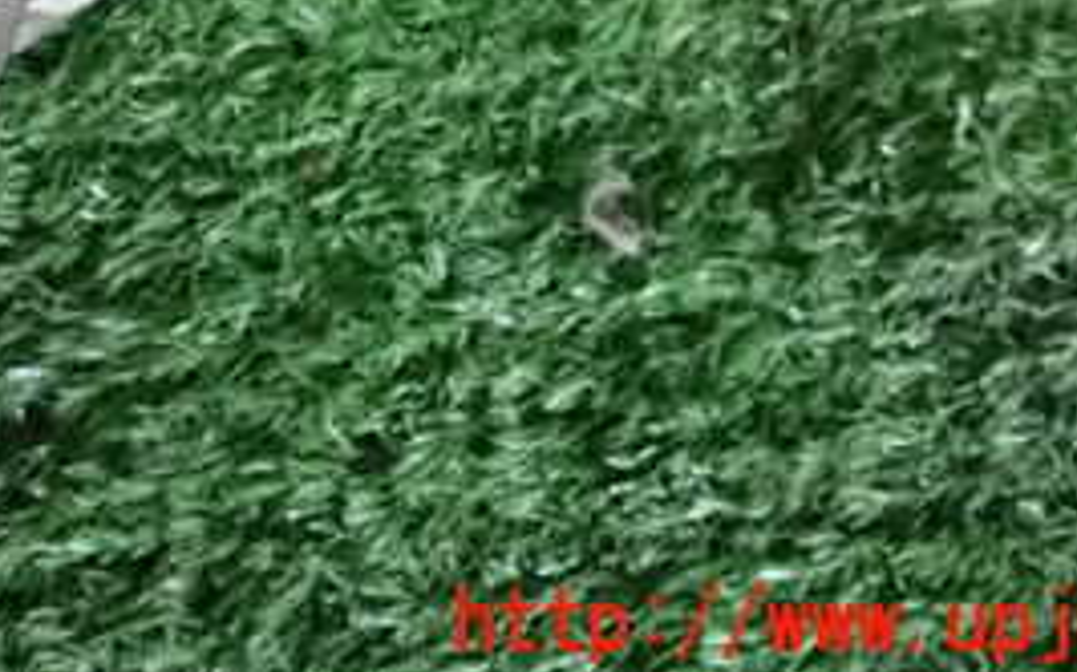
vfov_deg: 13.7
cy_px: -235
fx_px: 2670
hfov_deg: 22.4
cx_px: 154
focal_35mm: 91
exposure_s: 1/125
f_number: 2.7
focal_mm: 6.83
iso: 2000
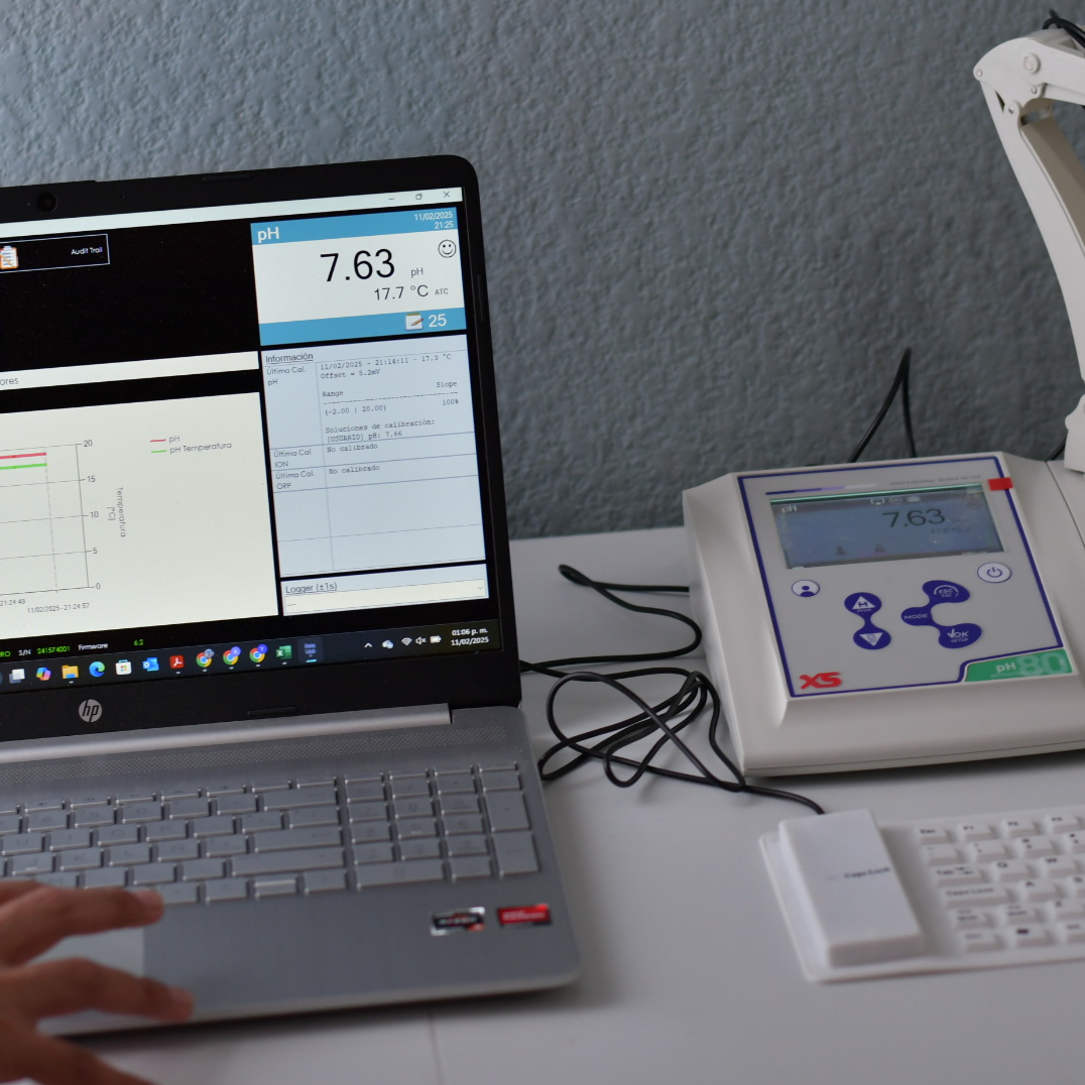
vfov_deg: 18.1
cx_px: 649
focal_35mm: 96
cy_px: 544
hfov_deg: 18.1
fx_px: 3404
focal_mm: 50
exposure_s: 1/125
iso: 500
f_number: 2.8
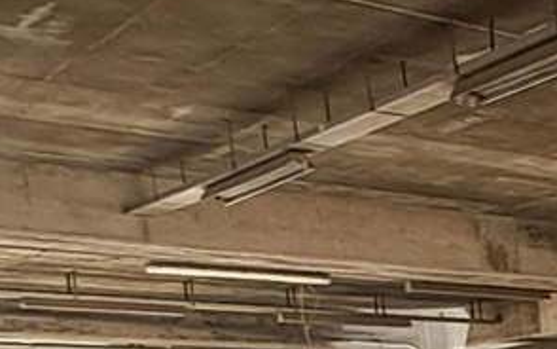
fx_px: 1367
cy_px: 637
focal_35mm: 90
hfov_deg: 17.6
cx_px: 1059
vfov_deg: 13.1
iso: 40
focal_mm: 1.42
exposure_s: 1/196
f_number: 2.2
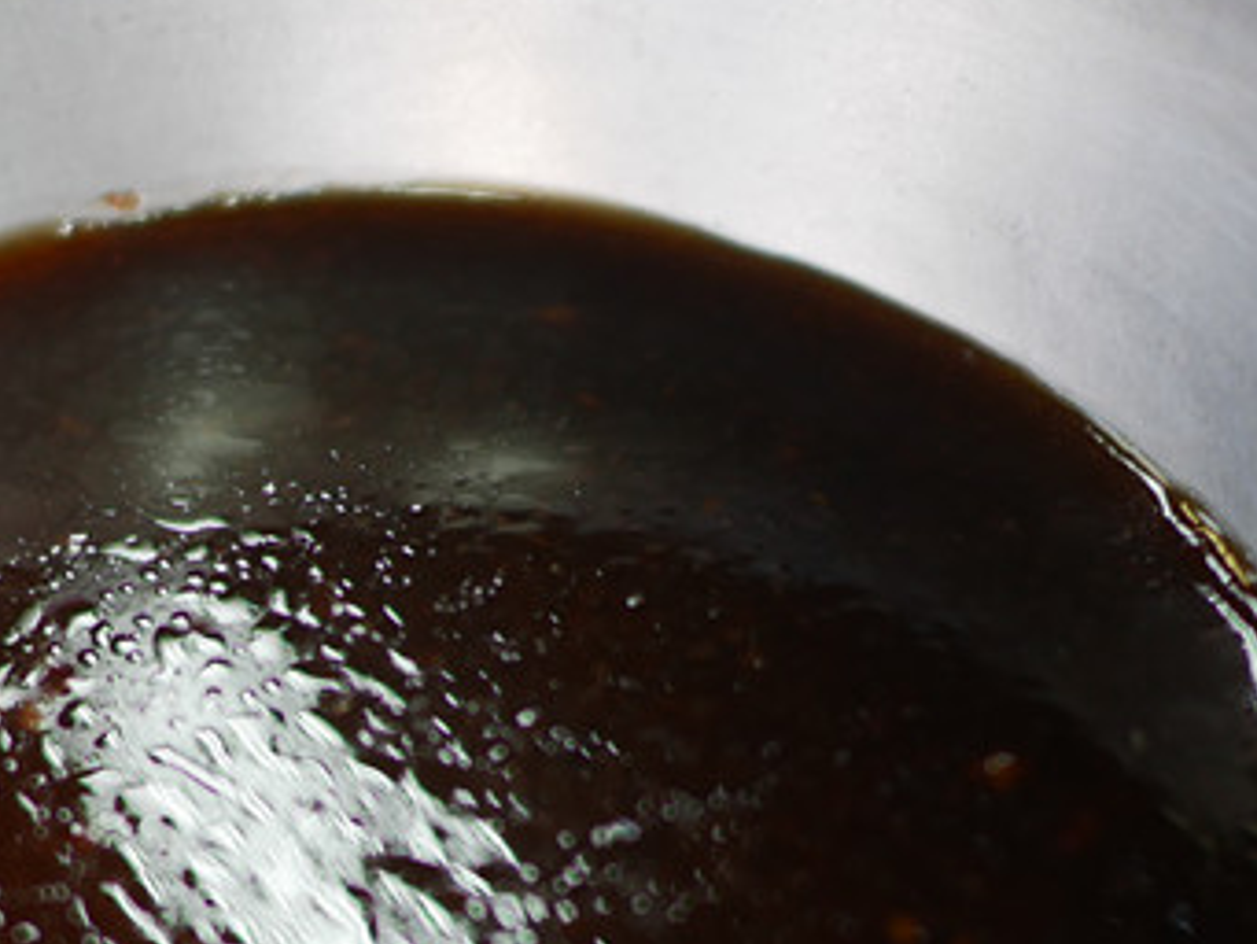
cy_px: 796
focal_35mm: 88
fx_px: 3197
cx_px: 394
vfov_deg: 16.6
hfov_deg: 22.1
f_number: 1.7
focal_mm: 15
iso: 250
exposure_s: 1/60
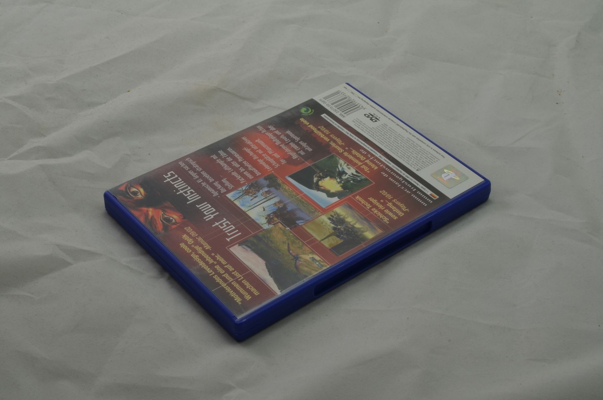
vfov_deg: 22.5
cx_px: 302
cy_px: 200
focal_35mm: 60
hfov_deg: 33.5
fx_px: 1003
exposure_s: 1/3
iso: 100
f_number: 20
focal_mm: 40
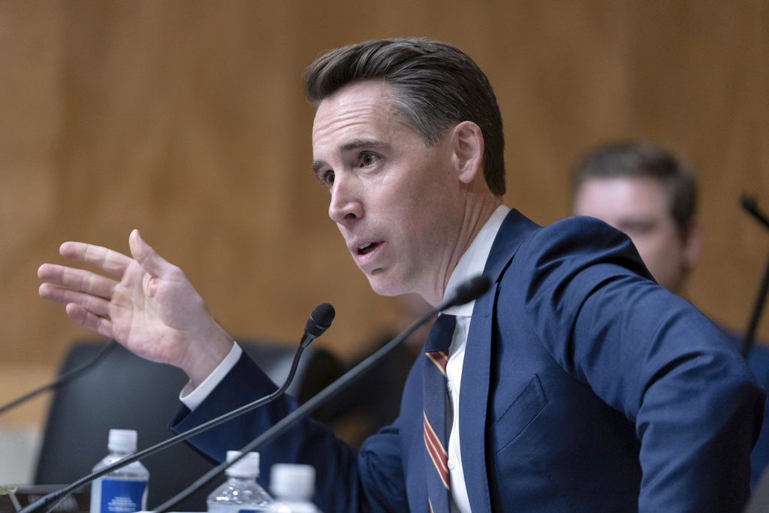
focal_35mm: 200
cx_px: 384
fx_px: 4273
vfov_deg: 6.9
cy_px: 256
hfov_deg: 10.3
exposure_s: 1/400
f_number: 2.8
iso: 2500
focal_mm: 200
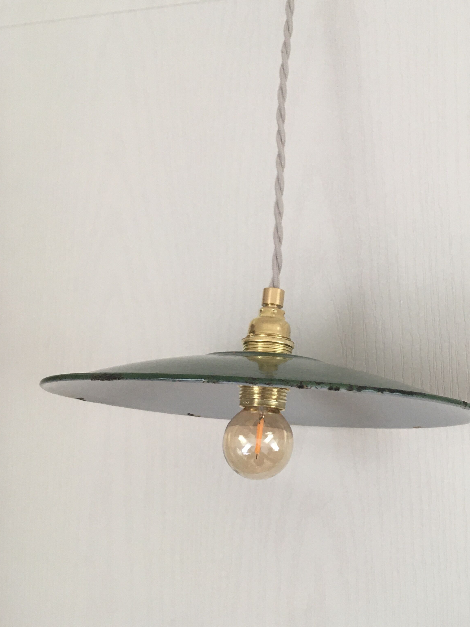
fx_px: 688
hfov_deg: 37.5
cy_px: 299
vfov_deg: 49.0
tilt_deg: -1.8
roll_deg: -0.3
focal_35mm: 38
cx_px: 296
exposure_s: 1/33
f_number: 2.2
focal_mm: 4.15
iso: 50
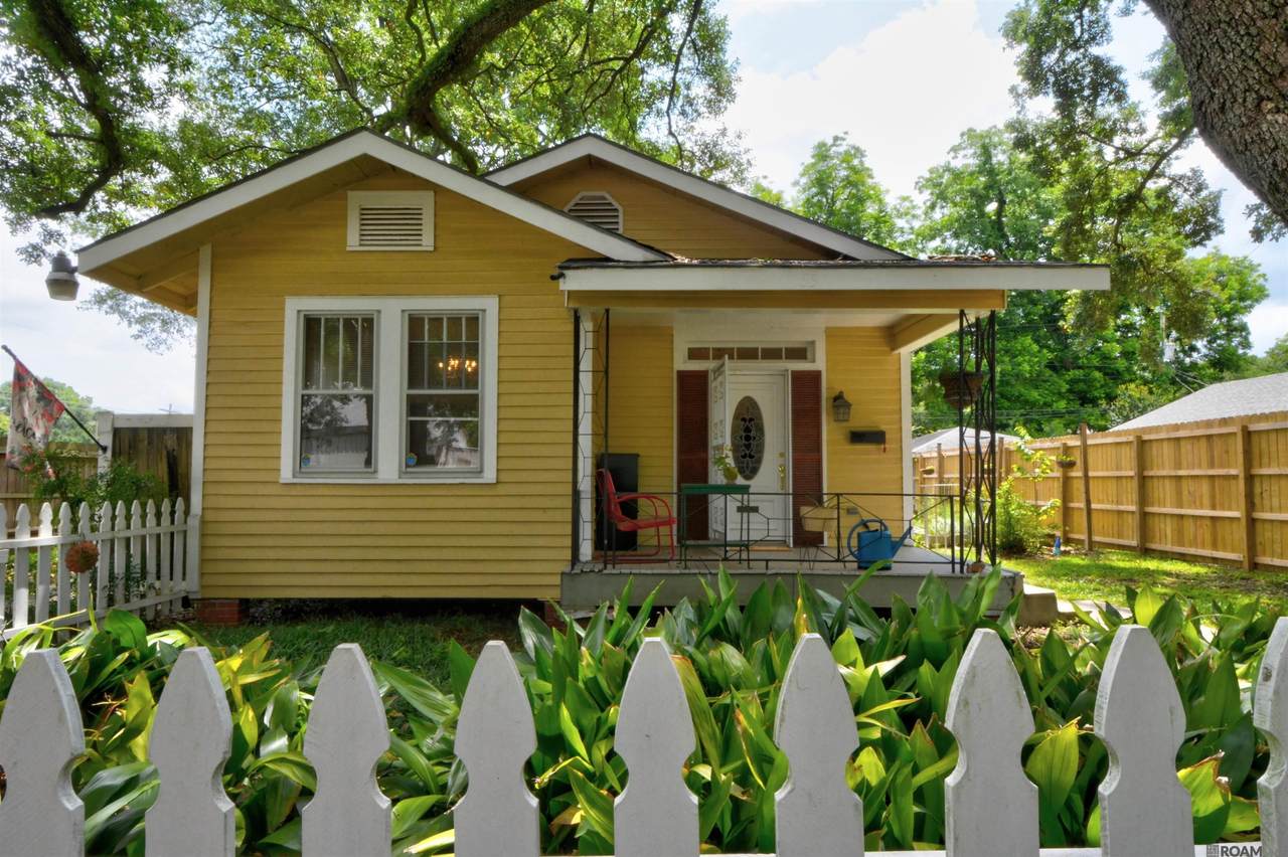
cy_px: 428
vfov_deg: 67.3
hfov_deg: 90.0
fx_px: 644
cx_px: 644
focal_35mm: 18
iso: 2500
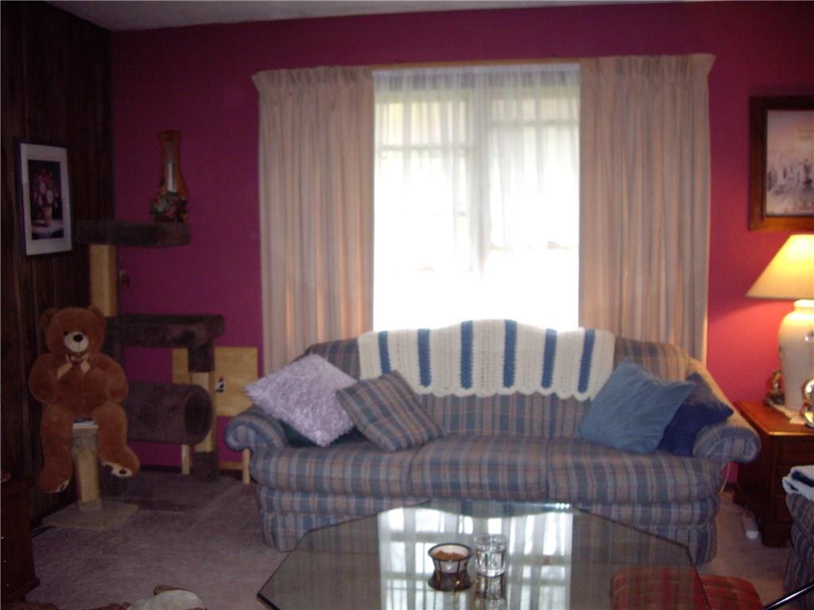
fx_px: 894
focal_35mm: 38
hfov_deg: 49.0
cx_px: 407
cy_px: 305
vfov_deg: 37.7
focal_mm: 6.2
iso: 200
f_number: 2.7
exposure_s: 1/40
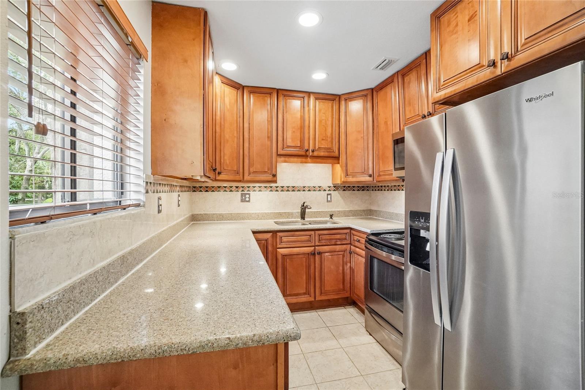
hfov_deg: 100.4
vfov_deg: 77.3
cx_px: 292
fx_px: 244
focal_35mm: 15
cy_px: 195
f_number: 8
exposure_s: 1/30
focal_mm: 10
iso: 1600
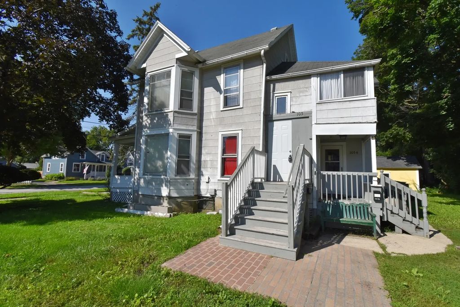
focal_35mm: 15
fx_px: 192
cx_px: 230
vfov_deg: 77.3
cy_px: 154
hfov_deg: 100.4
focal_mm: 10
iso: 200
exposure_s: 1/400
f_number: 10
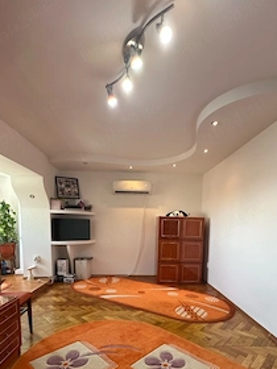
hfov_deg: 65.9
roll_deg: -2.4
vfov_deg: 78.9
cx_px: 146
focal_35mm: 20
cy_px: 248
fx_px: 213
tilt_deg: -5.6
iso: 160
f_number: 2.2
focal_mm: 2.22
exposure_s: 1/100
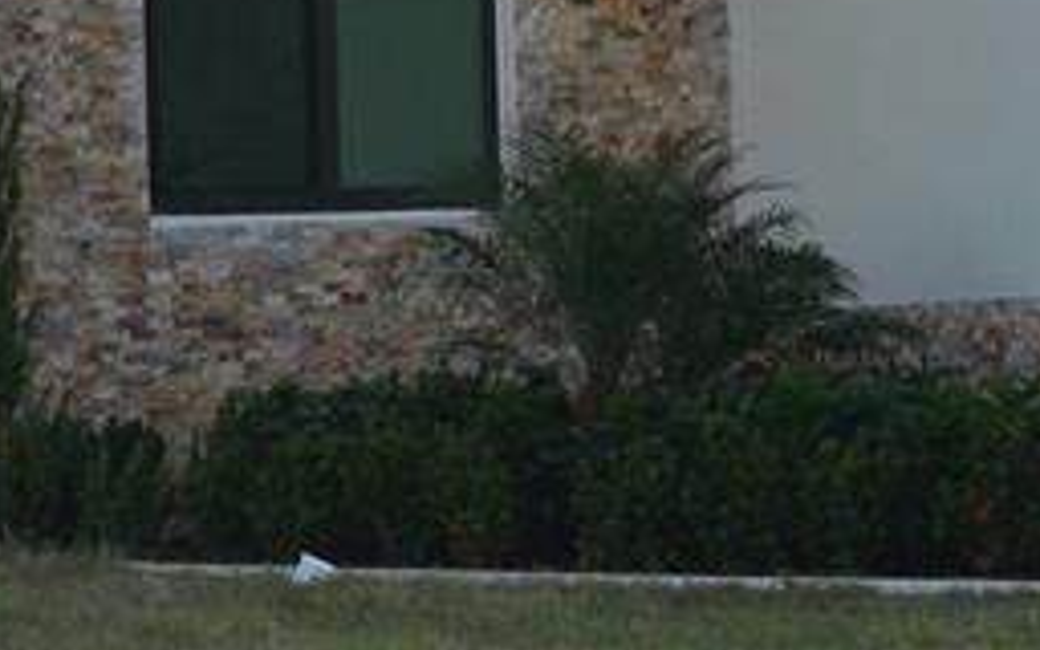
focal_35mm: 427
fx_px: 12103
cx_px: -898
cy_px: -179
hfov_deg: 4.9
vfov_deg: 3.1
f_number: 4
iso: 400
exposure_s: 1/250
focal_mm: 70
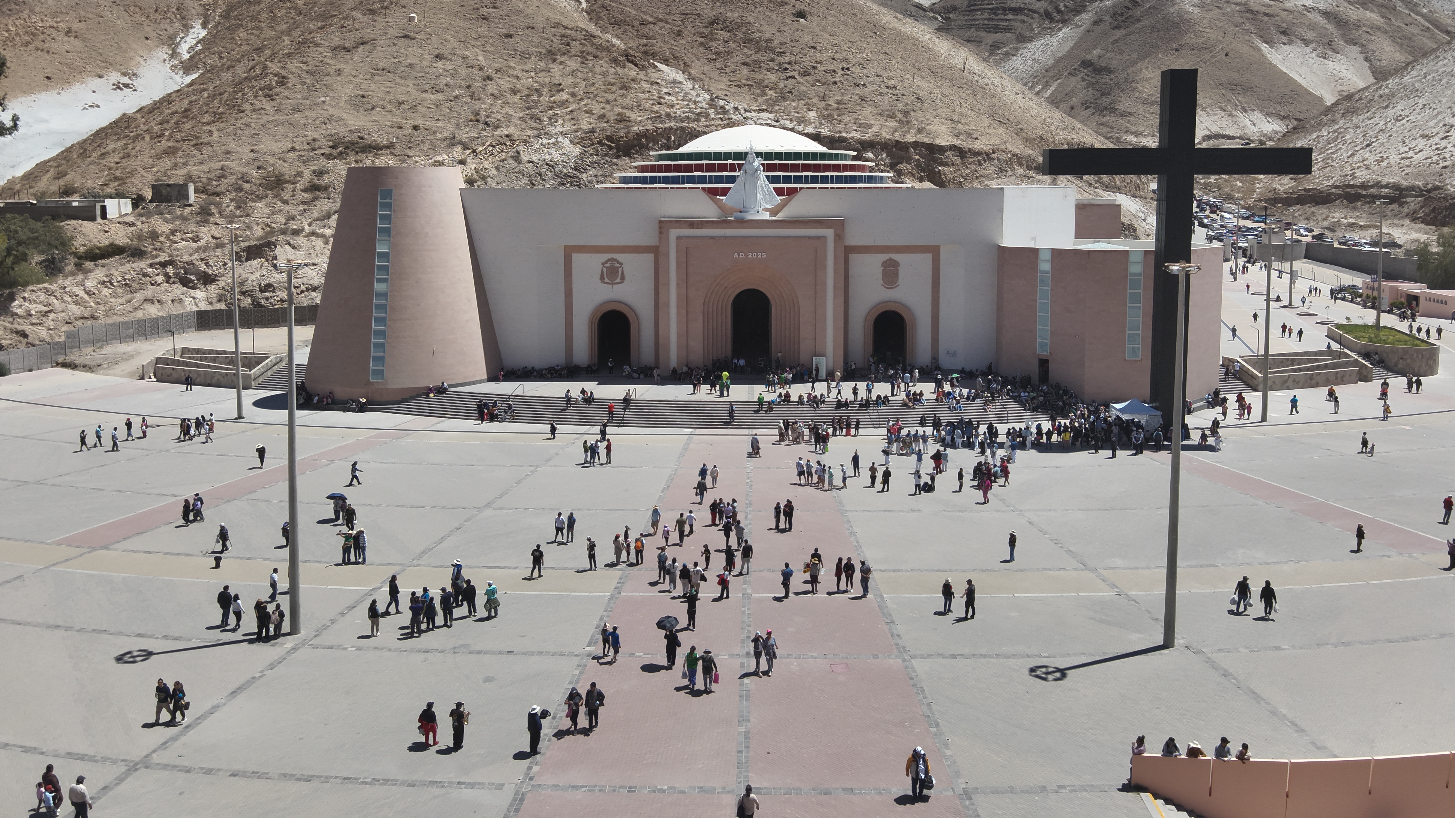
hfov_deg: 69.9
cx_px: 743
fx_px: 1042
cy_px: 279
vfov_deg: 42.4
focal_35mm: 27
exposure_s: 1/1250
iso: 100
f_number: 2.8
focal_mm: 4.4
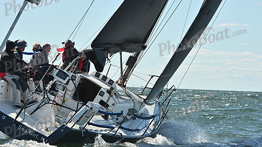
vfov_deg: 5.9
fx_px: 1424
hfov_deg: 10.5
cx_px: 126
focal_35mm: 205
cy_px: 82
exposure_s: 1/1250
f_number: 8
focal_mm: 140
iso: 320
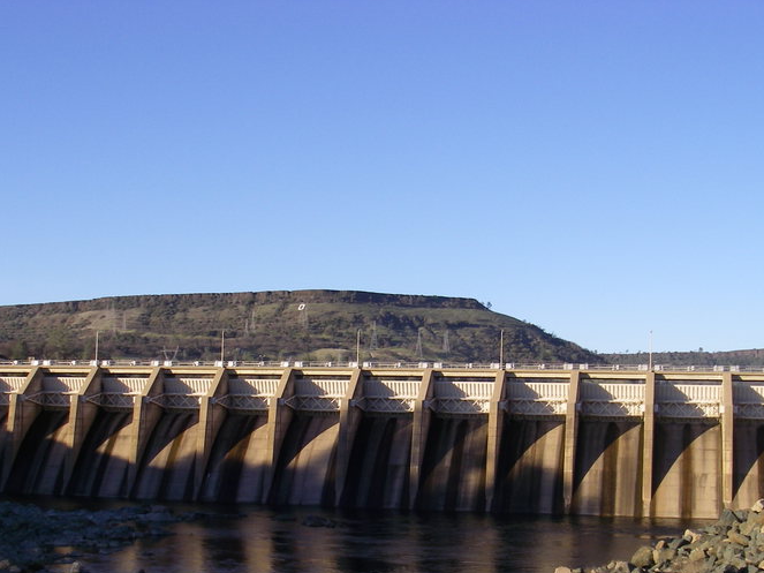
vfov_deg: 26.3
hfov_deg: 34.9
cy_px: 413
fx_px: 1214
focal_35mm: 55
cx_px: 349
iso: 64
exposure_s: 1/125
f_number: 6.6
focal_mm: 6.3
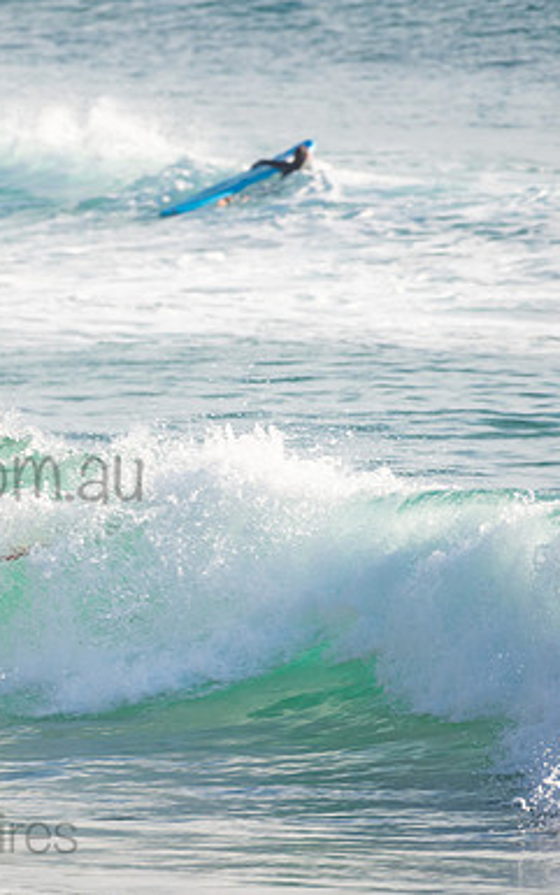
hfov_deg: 1.7
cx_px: -102
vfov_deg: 2.7
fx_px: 18733
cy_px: 448
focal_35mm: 768
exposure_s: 1/320
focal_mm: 500
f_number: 5.6
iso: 160
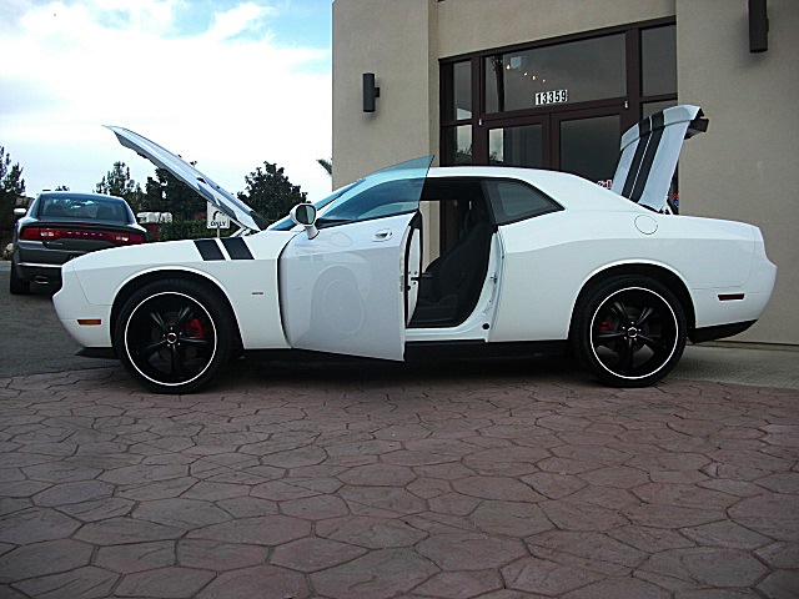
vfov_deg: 39.7
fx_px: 831
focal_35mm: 36
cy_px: 300
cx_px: 400
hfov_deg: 51.4
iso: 50
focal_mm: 6.3
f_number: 2.8
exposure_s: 1/320
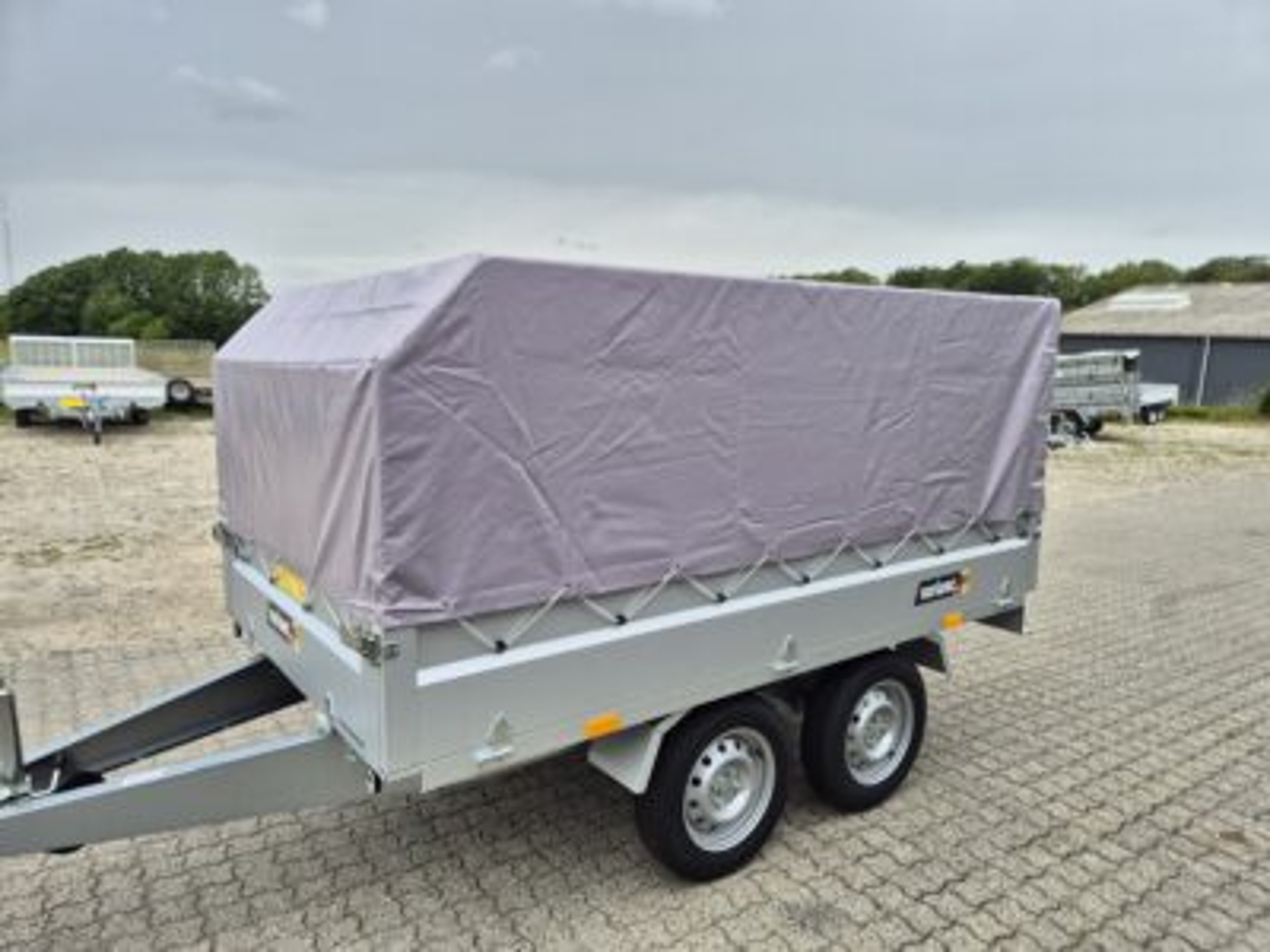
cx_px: 635
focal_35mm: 23
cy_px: 476
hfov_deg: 73.9
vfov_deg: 58.9
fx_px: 844
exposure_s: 1/441
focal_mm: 5.4
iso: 25
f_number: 1.8
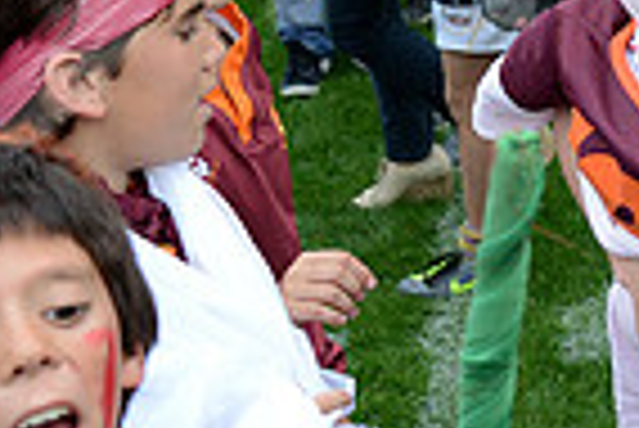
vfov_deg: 13.5
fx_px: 1741
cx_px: 630
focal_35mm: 98
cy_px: -128
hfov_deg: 20.2
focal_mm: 24
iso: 1250
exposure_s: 1/400
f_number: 3.5
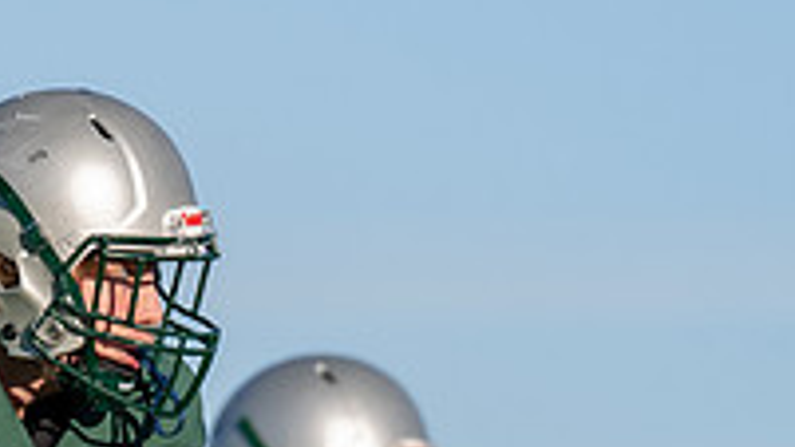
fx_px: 20677
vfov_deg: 1.2
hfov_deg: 2.2
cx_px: -85
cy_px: 294
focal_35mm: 981
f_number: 2.8
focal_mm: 200
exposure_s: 1/1600
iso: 100
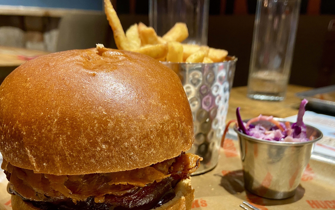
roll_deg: -3.7
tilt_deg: -19.9
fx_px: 274
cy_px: 131
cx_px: 157
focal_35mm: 30
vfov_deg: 41.5
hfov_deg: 62.8
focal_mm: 4.25
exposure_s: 1/50
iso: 125
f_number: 1.8
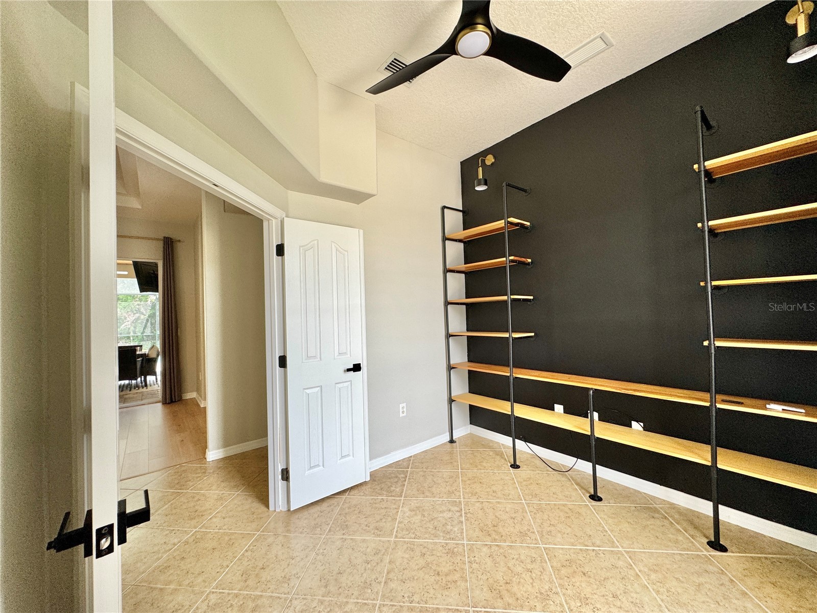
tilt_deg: -0.2
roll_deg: +1.4
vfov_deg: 85.7
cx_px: 408
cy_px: 306
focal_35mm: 14
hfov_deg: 102.1
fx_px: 330
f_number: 2.2
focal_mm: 2.22
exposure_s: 1/99
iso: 80
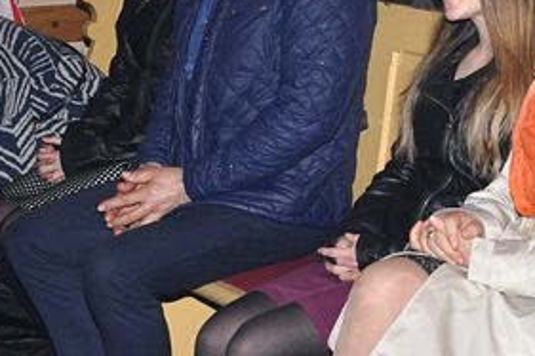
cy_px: 132
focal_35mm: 118
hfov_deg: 16.8
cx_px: 600
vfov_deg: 11.6
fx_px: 1753
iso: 800
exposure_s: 1/60
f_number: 5.6
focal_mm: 26
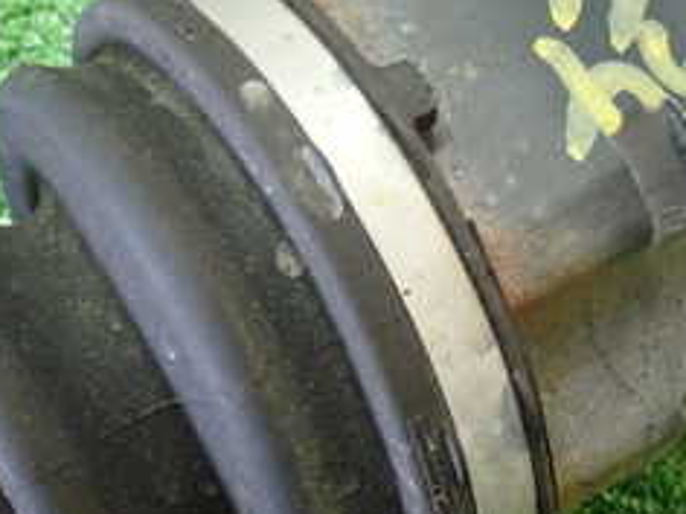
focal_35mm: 127
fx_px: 2517
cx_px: 535
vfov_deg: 11.7
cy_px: 209
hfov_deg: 15.4
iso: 800
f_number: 3.2
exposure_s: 1/25
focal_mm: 9.01
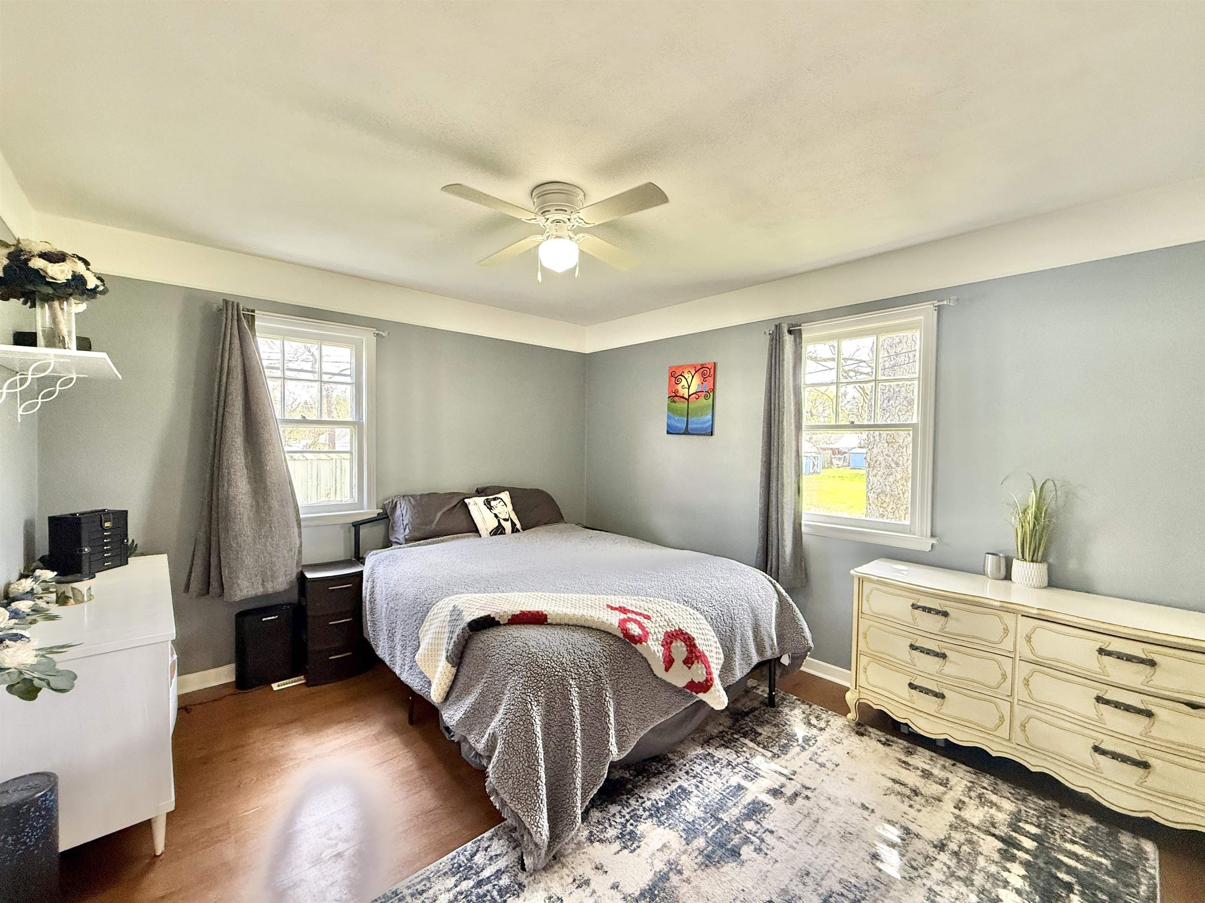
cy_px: 452
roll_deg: -2.4
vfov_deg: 85.7
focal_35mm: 14
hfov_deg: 102.1
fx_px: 487
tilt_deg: -0.9
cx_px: 602
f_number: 2.2
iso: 200
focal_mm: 2.22
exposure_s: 1/99
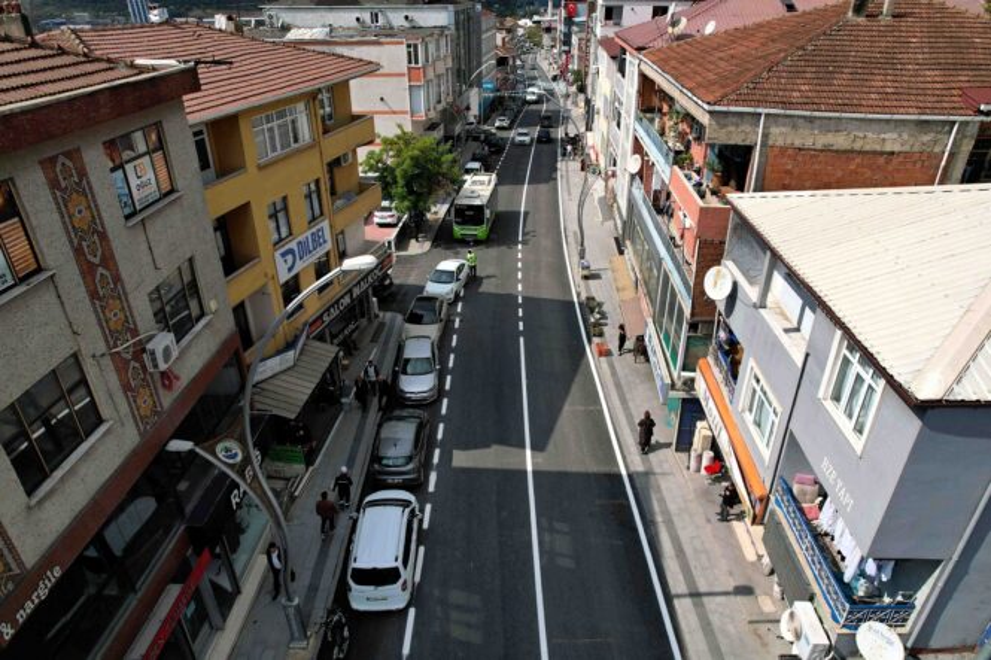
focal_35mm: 22
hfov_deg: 78.6
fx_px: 605
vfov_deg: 57.2
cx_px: 496
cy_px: 330
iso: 110
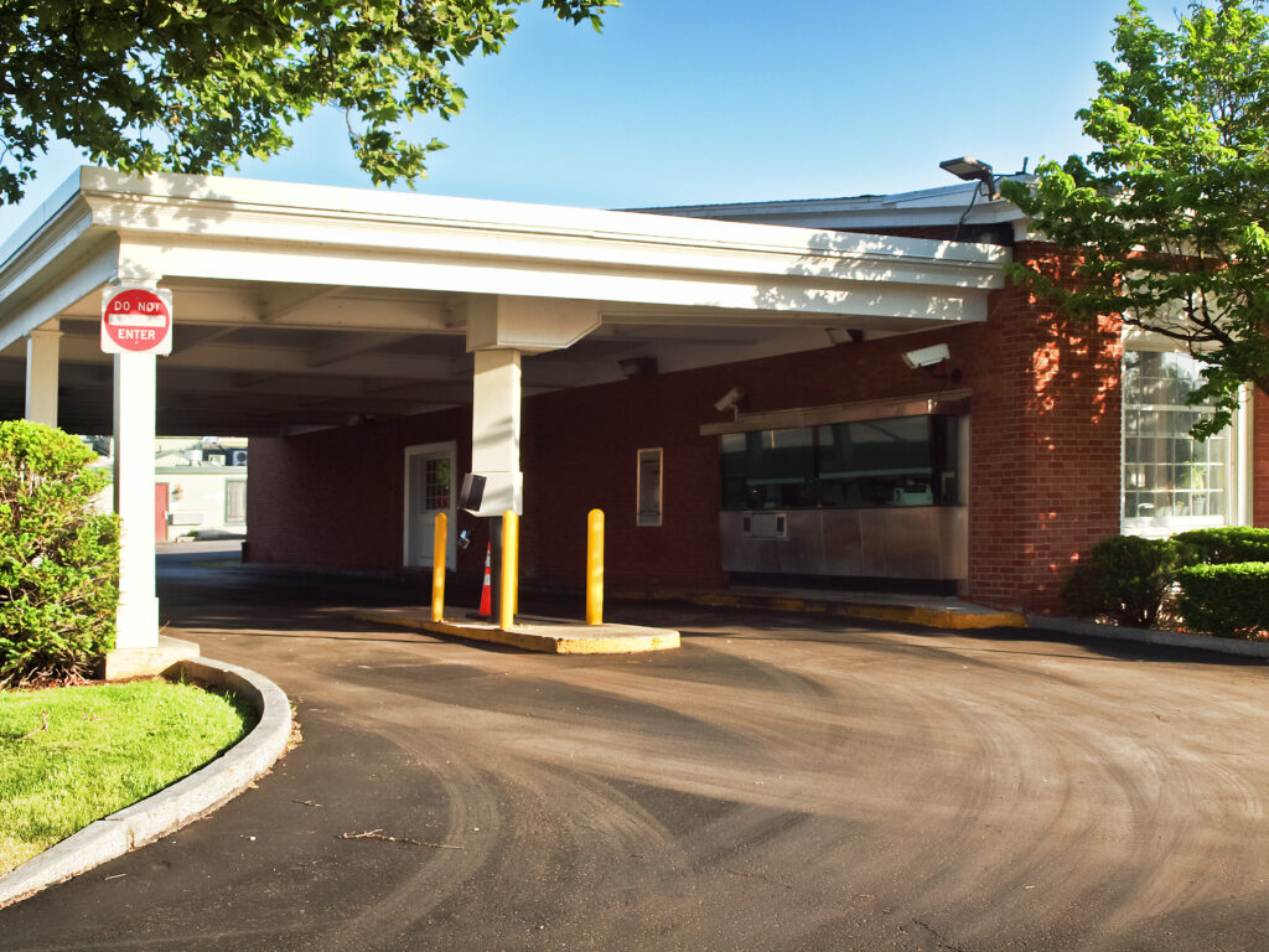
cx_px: 634
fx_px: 1540
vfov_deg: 34.3
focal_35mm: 42
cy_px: 476
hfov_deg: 44.8
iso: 100
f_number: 6.3
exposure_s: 1/320
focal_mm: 21
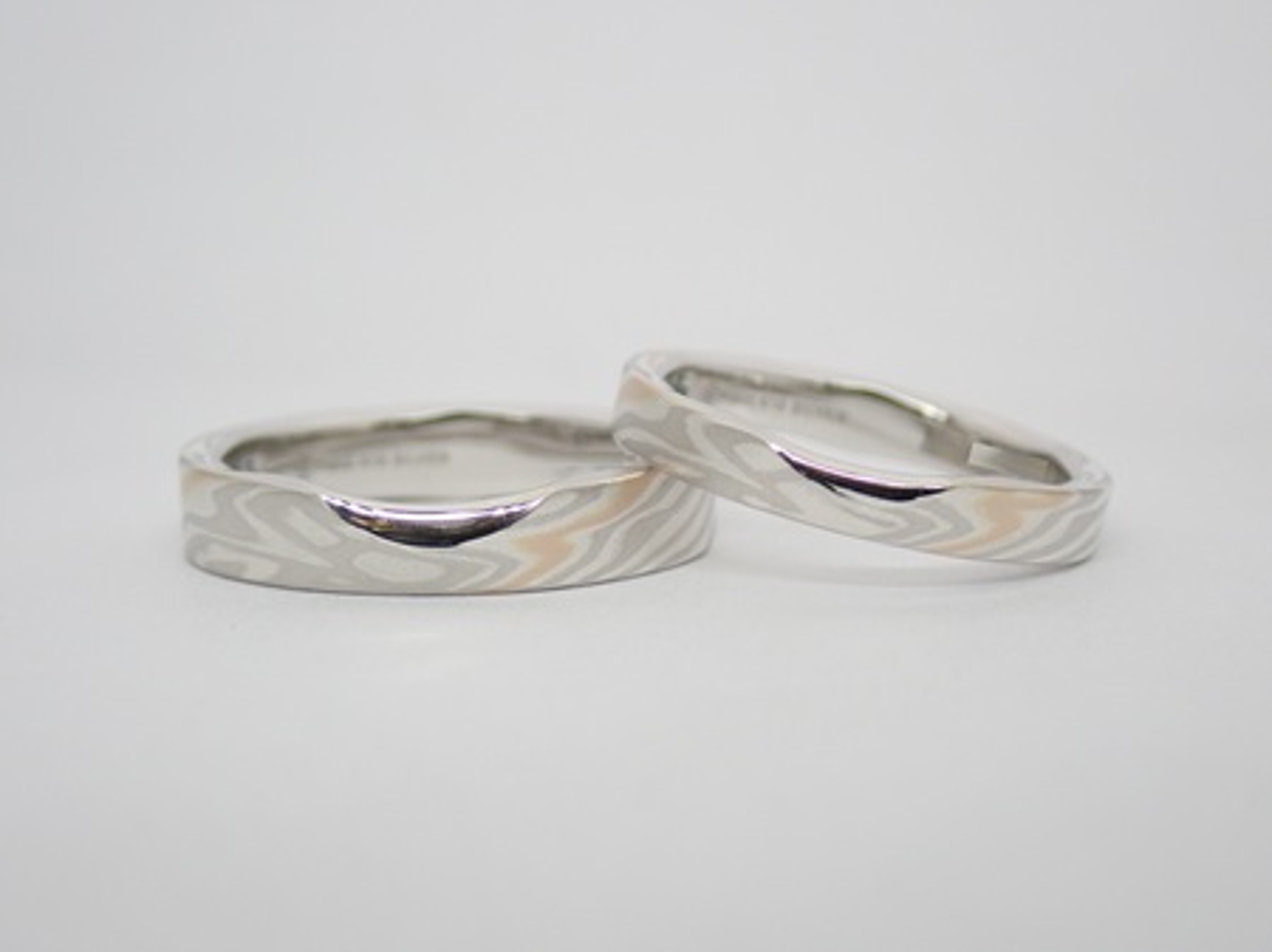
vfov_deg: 19.1
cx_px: 636
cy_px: 476
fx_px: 2828
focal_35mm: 77
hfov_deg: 25.3
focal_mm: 13.65
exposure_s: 1/100
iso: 200
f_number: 4.1
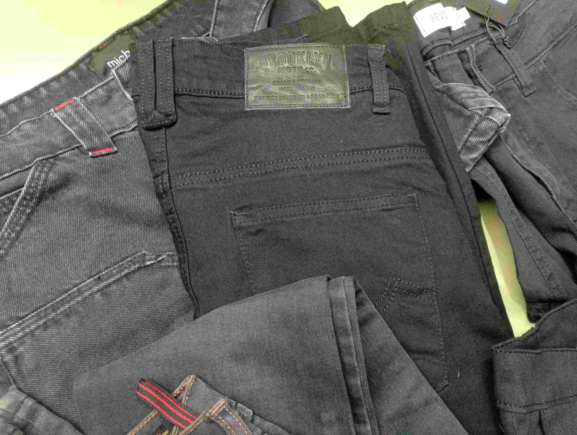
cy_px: 218
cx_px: 288
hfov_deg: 67.2
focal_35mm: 26
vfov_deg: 53.2
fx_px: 434
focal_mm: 3.96
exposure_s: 1/20
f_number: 1.8
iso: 976
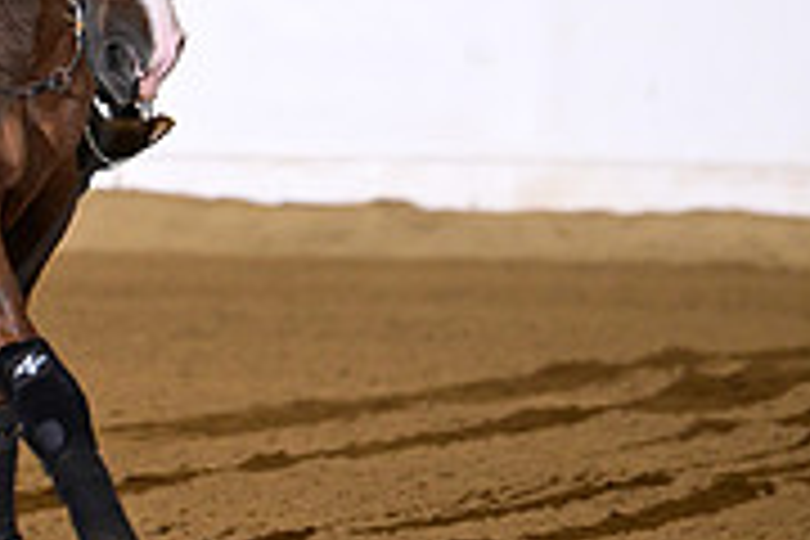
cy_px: -43
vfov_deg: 2.1
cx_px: -392
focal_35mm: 643
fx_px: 14466
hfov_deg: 3.2
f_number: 4
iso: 2000
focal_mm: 200
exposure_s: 1/200
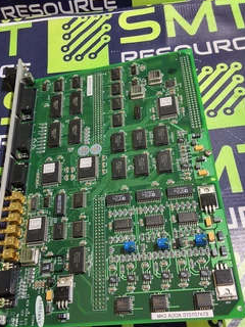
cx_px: 108
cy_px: 189
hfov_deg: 40.6
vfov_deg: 52.4
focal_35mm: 35
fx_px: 330
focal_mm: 2.91
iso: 100
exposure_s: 1/40
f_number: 1.9
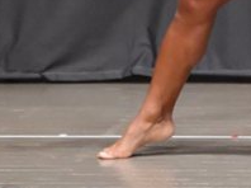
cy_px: -126
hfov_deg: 2.3
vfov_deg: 1.7
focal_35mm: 848
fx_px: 6141
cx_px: 241
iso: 8000
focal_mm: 150
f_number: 5.6
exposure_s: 1/400
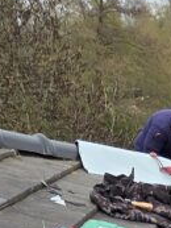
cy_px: 476
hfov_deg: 16.9
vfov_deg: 17.1
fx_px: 507
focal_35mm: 77
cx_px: 274
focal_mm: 2.2
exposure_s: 1/957
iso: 50
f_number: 2.2
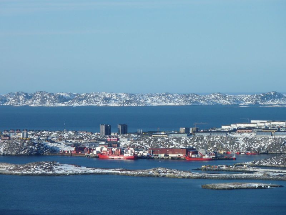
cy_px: 108
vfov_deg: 8.8
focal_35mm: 169
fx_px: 1396
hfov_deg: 11.7
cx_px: 143
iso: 80
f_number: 5.6
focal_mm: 27.8
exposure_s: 1/500
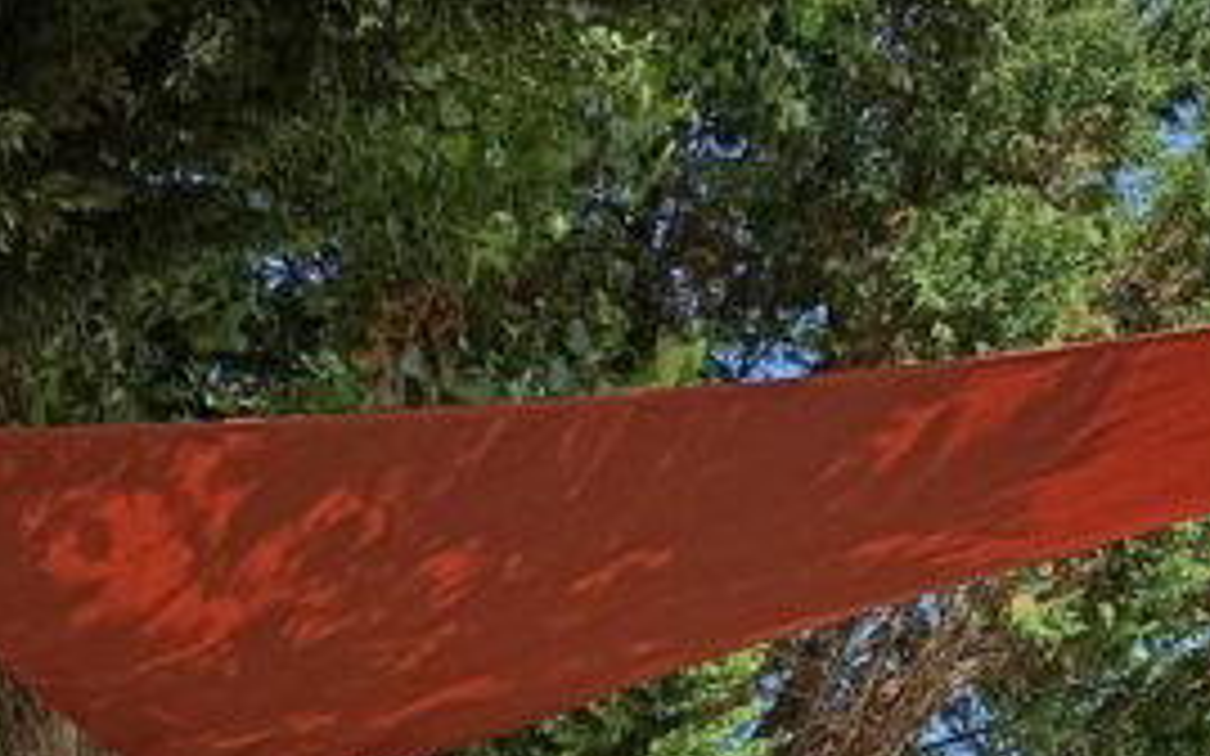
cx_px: 1053
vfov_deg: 14.9
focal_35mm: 84
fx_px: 2769
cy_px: 981
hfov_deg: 24.1
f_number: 1.8
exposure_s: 1/284
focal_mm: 4.27
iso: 100
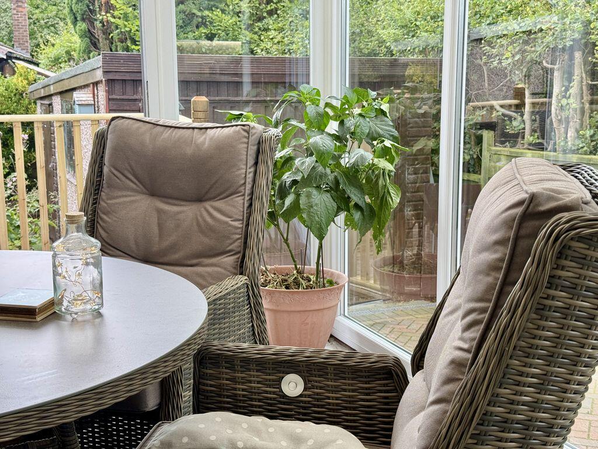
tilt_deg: -9.7
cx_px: 299
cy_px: 224
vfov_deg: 30.3
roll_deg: +0.5
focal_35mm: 48
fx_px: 829
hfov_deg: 39.7
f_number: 1.78
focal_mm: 6.76
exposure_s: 1/121
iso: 50
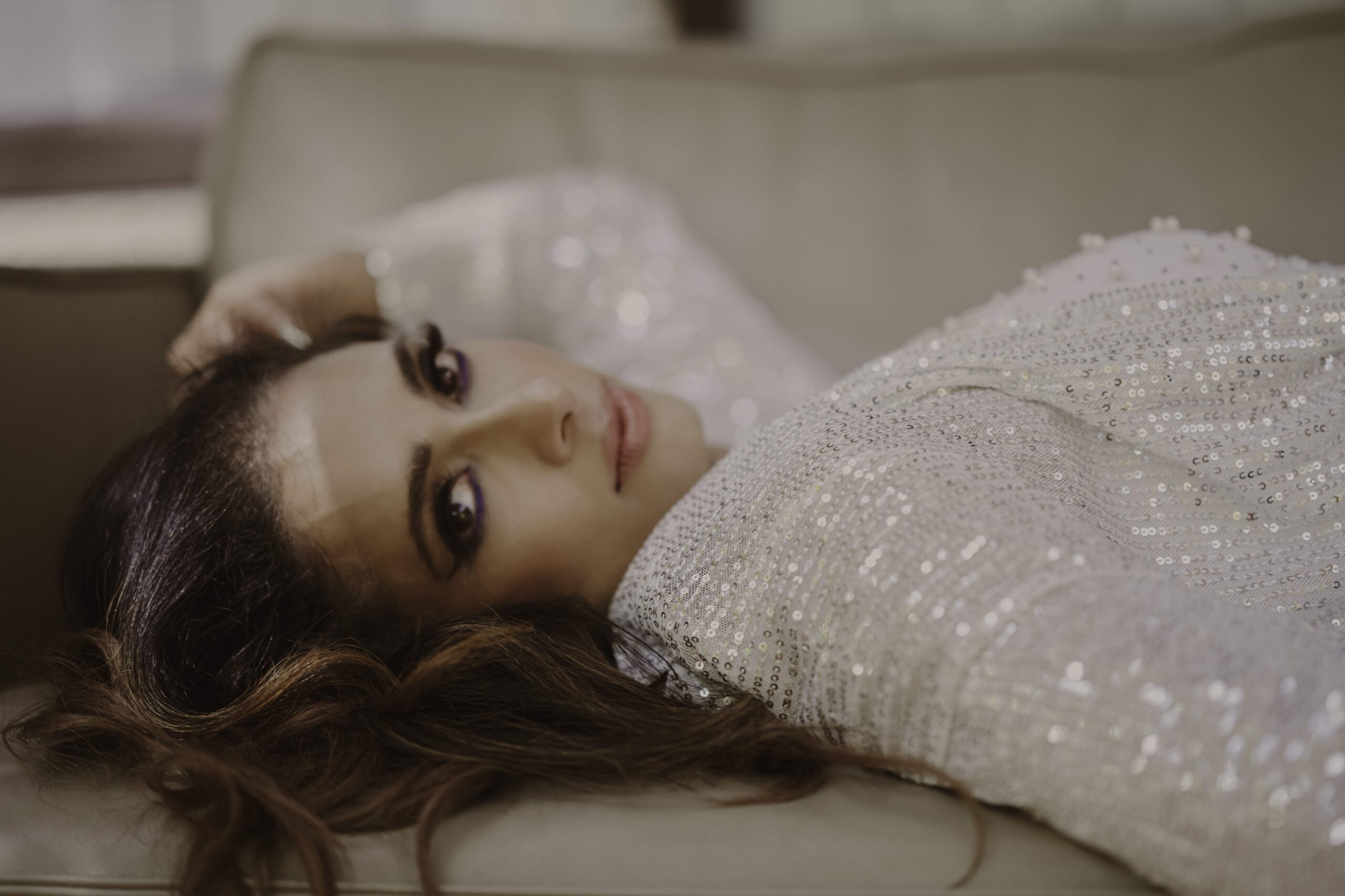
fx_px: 3176
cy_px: 448
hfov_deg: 23.9
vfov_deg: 16.1
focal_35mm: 85
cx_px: 672
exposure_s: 1/320
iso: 160
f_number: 1.8
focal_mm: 85
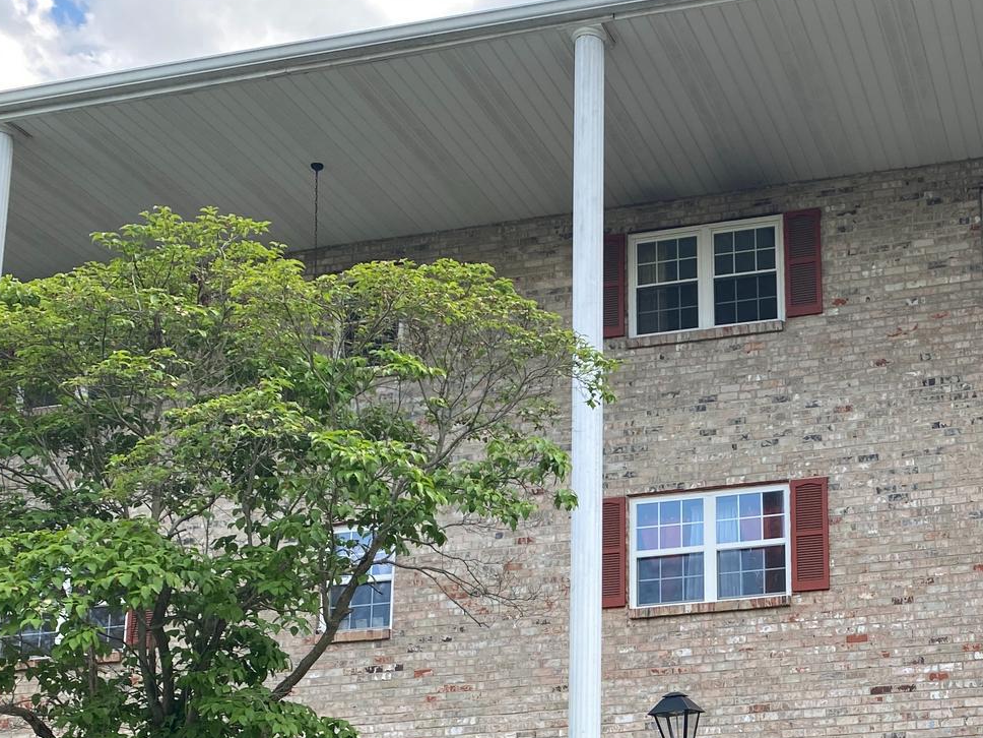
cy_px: 652
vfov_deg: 25.8
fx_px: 1562
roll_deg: +1.6
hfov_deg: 33.5
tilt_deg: +13.3
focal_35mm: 55
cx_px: 837
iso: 32
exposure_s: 1/588
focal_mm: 4.25
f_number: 1.8
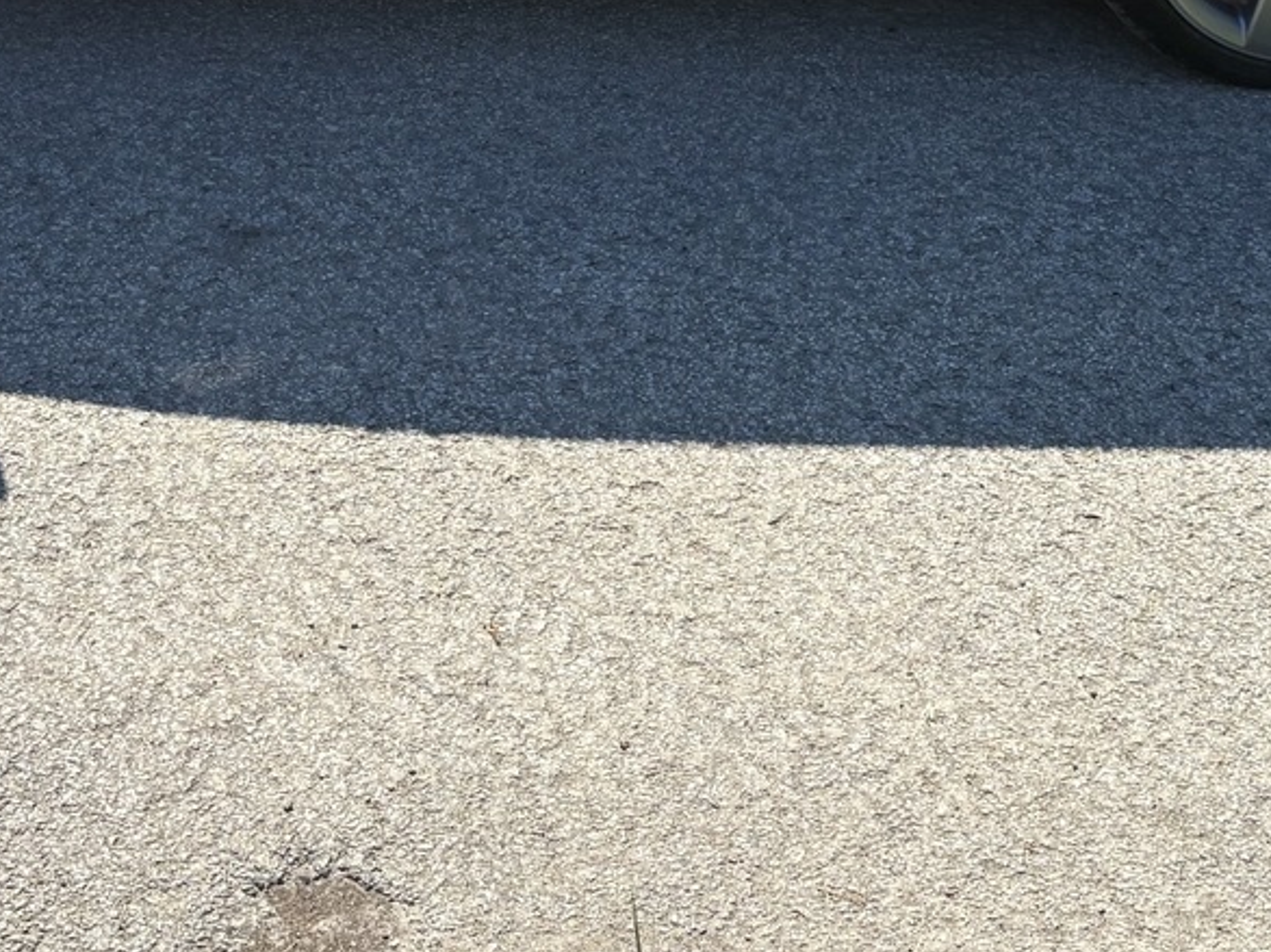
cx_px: 421
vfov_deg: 19.9
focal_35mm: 71
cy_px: -61
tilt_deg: -23.3
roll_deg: -2.7
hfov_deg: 27.2
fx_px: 2606
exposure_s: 1/1550
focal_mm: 5.96
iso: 50
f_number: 1.6
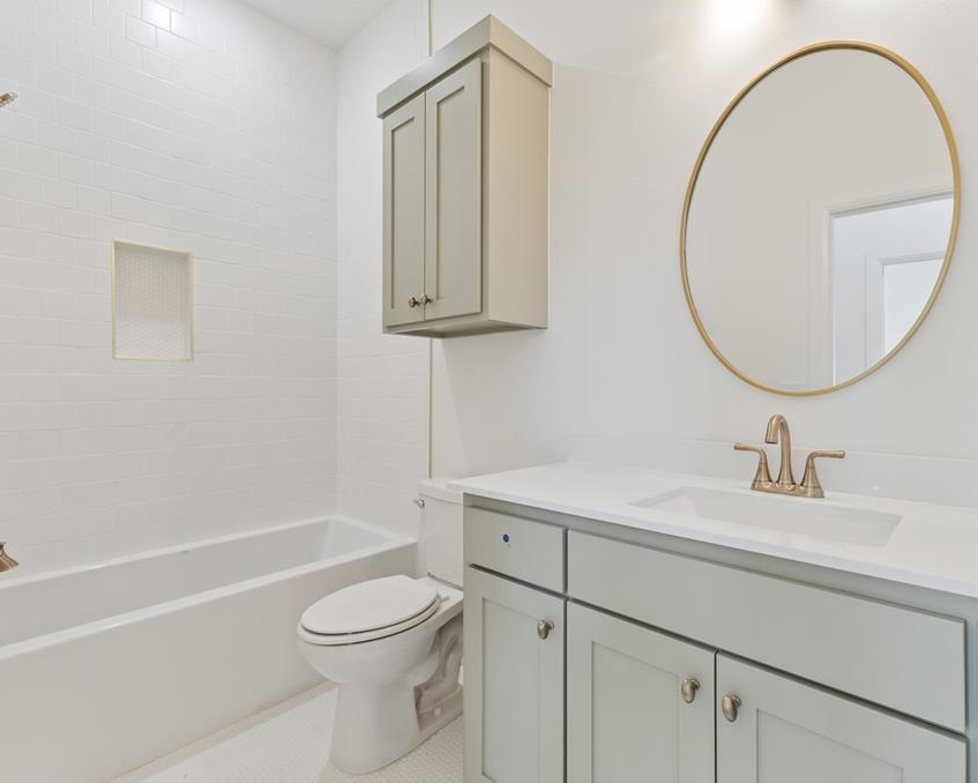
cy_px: 392
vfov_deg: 77.0
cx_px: 509
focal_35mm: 17
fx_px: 492
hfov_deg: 89.6
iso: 100
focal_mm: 10
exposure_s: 1/40
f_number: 8
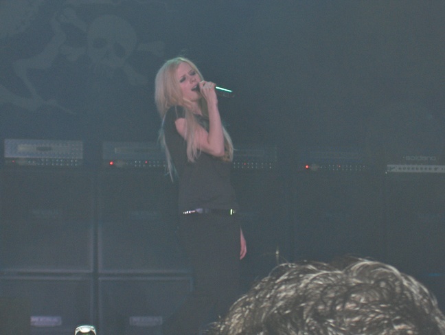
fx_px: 1506
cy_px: 168
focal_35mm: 117
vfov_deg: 12.7
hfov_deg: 16.8
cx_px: 222
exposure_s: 1/125
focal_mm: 24
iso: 168
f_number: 4.9
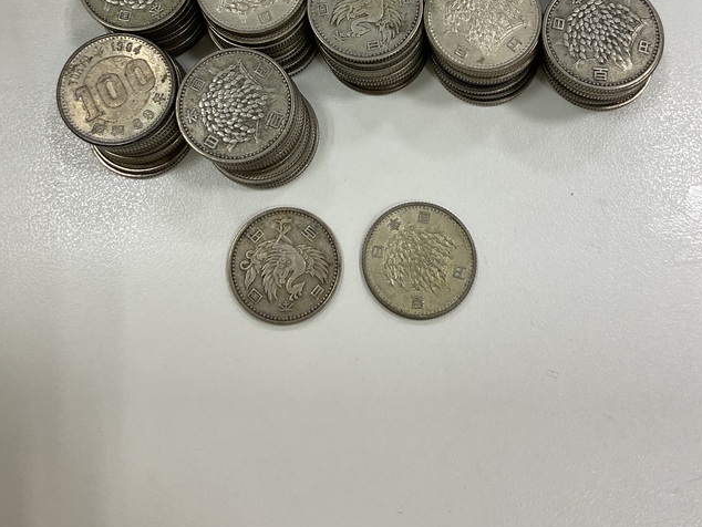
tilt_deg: -75.8
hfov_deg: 47.8
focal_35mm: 39
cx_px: 353
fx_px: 791
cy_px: 94
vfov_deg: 35.5
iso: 25
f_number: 1.8
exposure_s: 1/100
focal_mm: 3
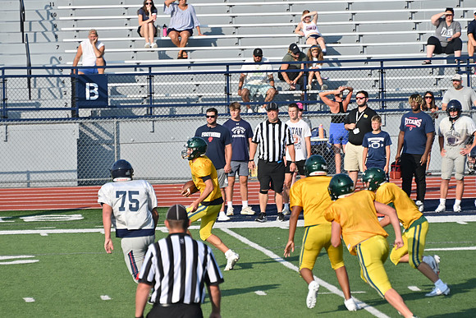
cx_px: 238
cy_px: 159
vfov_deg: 4.0
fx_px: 4563
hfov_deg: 6.0
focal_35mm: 345
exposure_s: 1/640
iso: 100
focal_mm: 230
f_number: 5.6
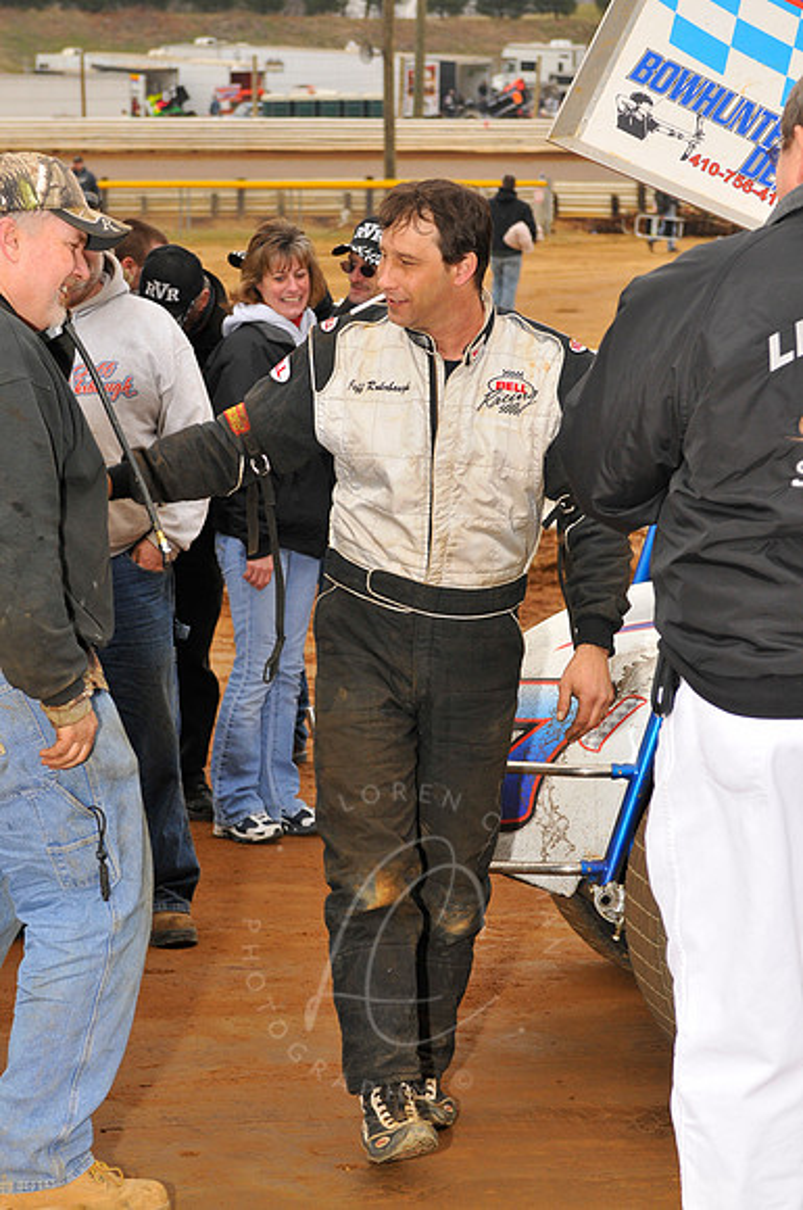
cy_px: 605
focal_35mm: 105
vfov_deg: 19.5
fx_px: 3523
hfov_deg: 13.0
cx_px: 402
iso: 400
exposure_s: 1/250
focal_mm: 70
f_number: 6.3
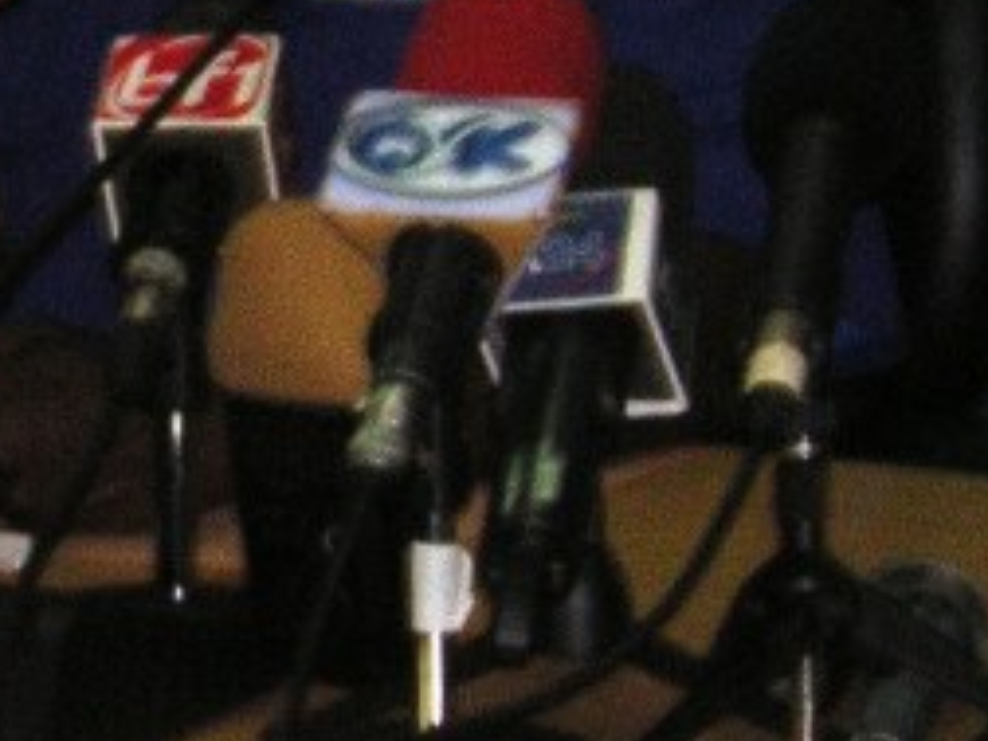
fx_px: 7250
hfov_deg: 7.8
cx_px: 145
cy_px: -176
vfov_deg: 5.8
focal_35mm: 254
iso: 400
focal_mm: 13.1
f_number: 4.5
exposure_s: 1/60.1
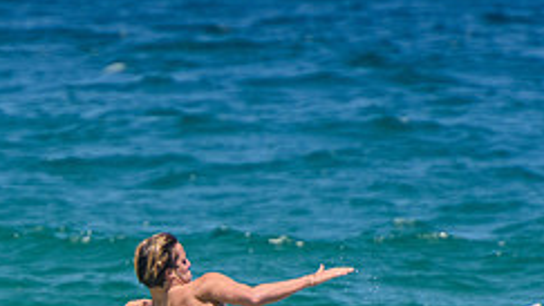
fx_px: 21678
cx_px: 13
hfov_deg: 1.4
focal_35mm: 1502
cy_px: 367
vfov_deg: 0.8
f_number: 5.6
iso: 360
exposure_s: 1/2000
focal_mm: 400
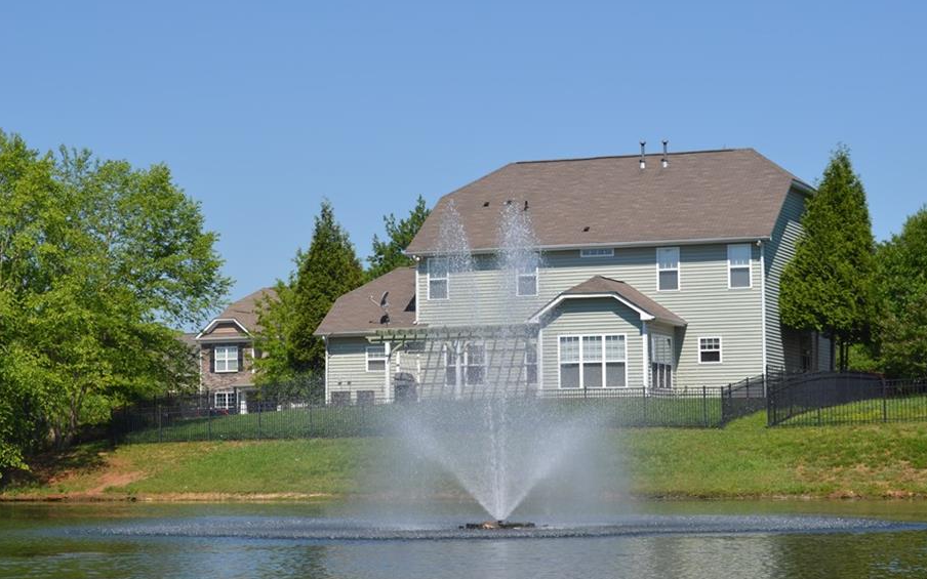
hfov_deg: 23.0
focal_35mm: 90
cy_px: 247
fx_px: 2274
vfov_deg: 14.5
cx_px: 458
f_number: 9
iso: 100
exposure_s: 1/320
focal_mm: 52
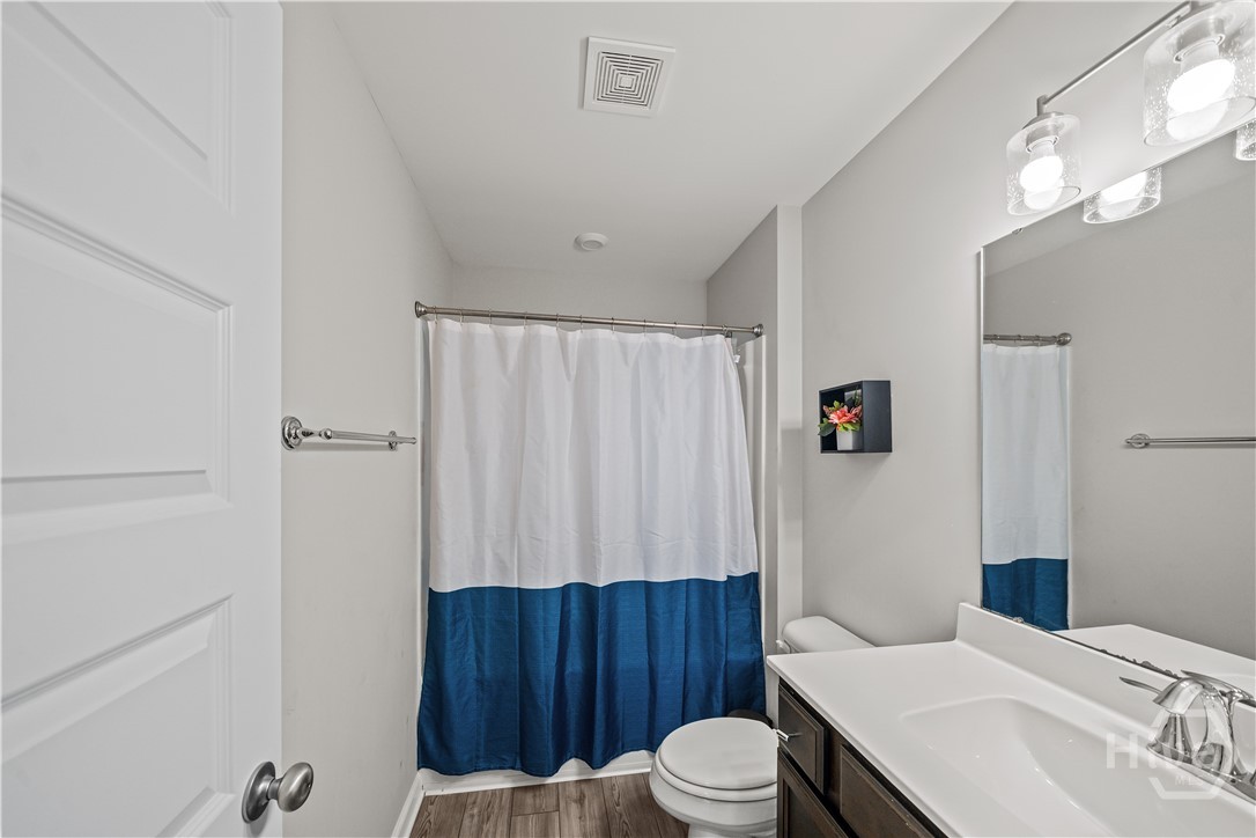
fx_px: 419
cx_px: 628
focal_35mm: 12
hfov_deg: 112.6
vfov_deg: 90.0
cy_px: 419
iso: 1600
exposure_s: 1/30
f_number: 6.3
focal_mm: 12
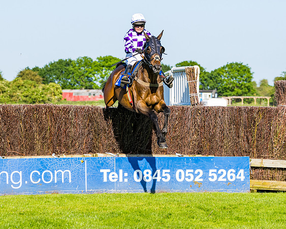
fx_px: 1740
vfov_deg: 7.5
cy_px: 103
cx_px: 159
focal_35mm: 206
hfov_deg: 9.4
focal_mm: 95
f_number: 4
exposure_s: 1/2000
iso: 200
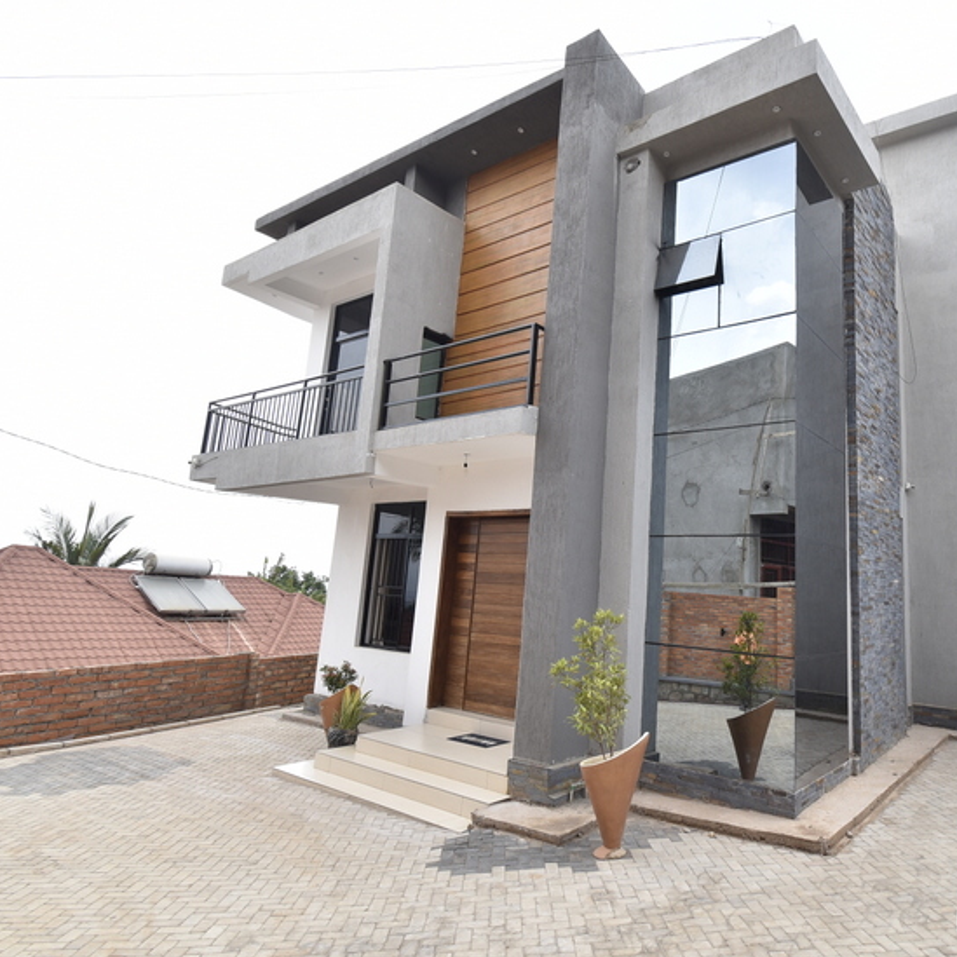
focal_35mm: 20
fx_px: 626
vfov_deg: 74.8
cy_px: 468
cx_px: 628
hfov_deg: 72.9
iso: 100
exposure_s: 1/60
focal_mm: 10
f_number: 8
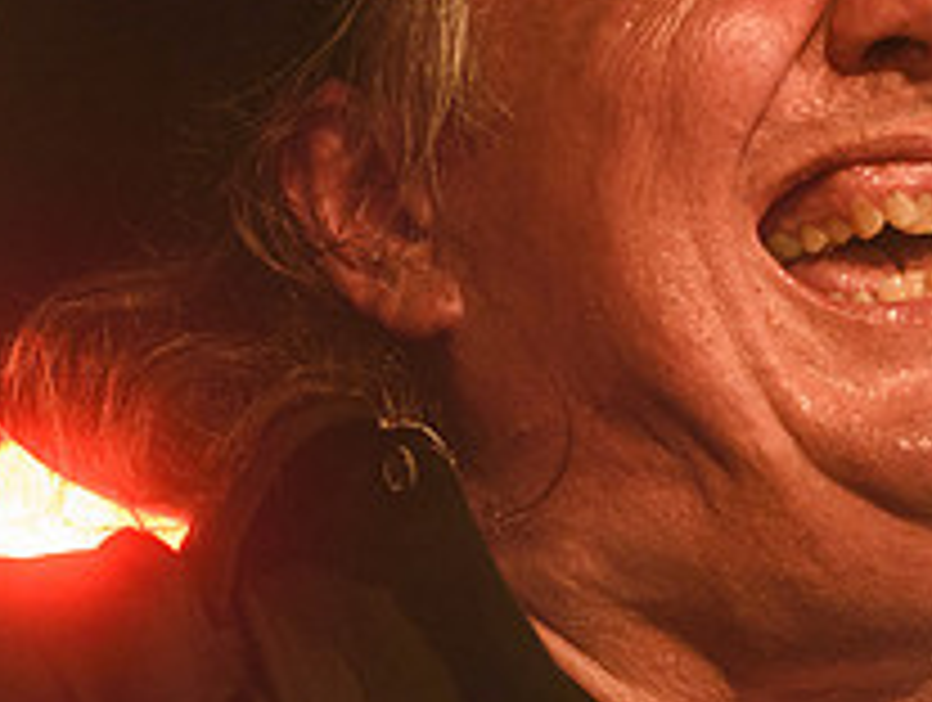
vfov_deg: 4.1
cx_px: 558
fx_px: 9790
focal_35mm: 363
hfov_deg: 5.4
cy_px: 335
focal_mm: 135
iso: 2500
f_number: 3.2
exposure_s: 1/160
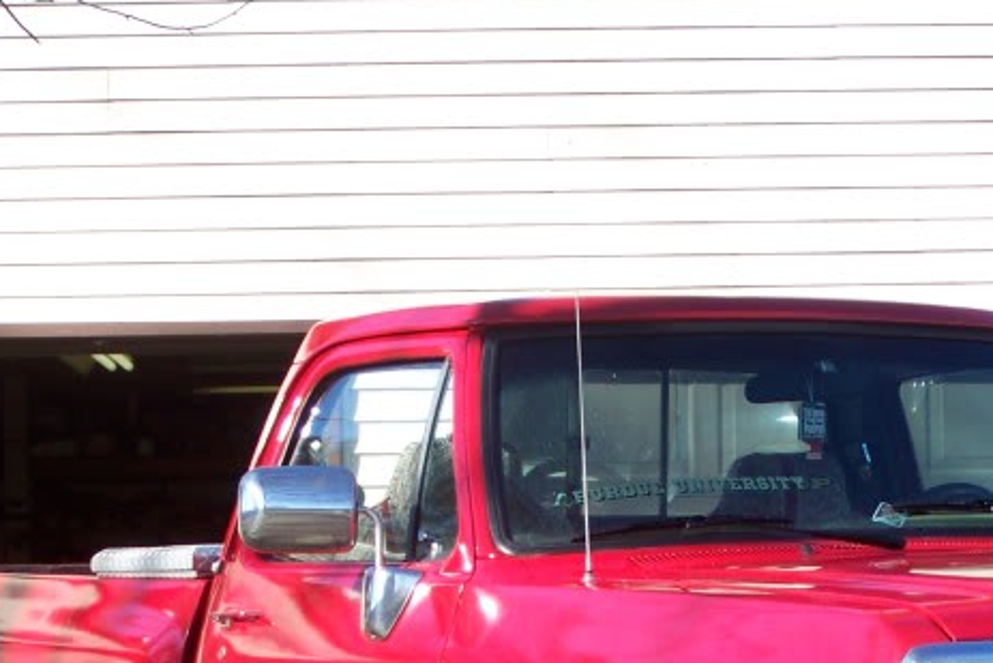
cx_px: 725
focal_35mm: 161
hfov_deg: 12.7
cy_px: 717
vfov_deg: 8.5
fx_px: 4442
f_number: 3.2
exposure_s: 1/320
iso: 64
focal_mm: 11.6
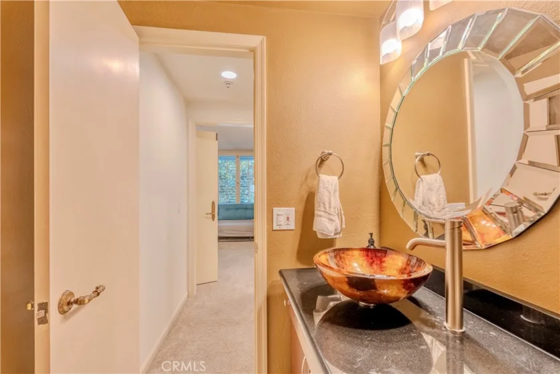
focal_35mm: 16
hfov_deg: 96.7
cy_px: 187
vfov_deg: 73.7
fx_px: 249
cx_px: 280
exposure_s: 1/80
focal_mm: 16
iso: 800
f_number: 7.1
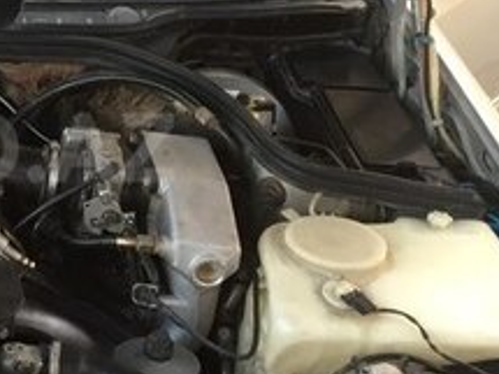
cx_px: -63
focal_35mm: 89
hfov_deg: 20.9
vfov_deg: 16.6
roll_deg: -4.8
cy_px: 148
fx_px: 1282
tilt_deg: -25.0
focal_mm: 4.15
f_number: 2.2
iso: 100
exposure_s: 1/33
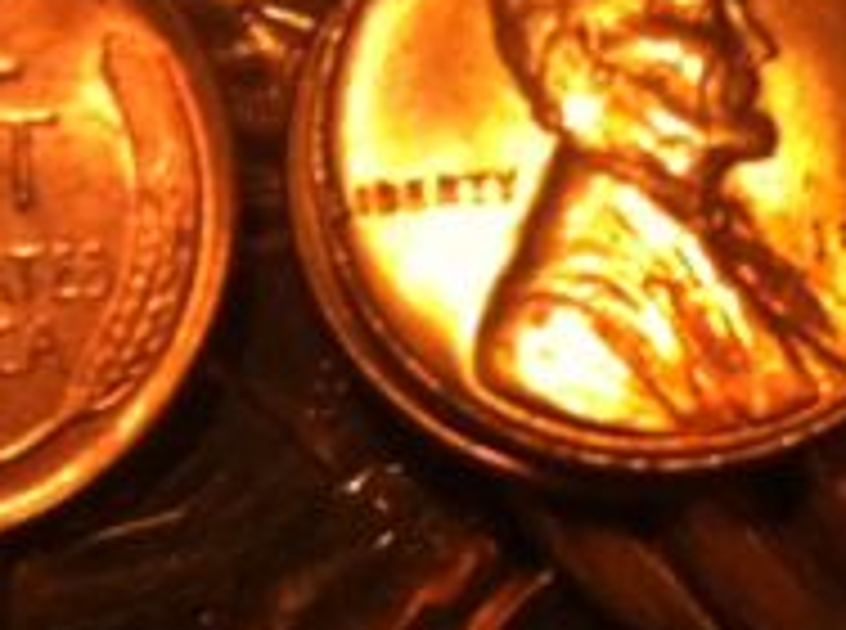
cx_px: 477
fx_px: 2730
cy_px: 86
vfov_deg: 13.1
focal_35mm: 112
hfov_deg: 17.6
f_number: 2.8
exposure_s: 1/15
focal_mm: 3.85
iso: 500
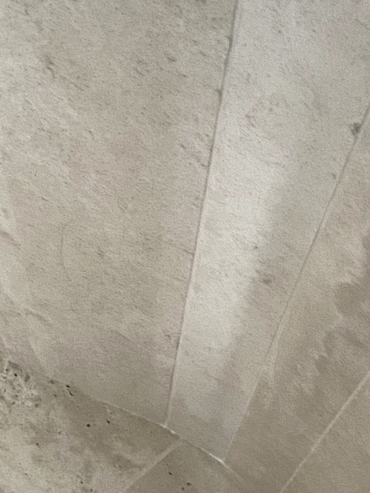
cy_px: 679
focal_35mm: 105
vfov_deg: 17.3
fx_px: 1496
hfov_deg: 12.4
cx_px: 744
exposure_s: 1/60
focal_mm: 4.25
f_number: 1.8
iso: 500
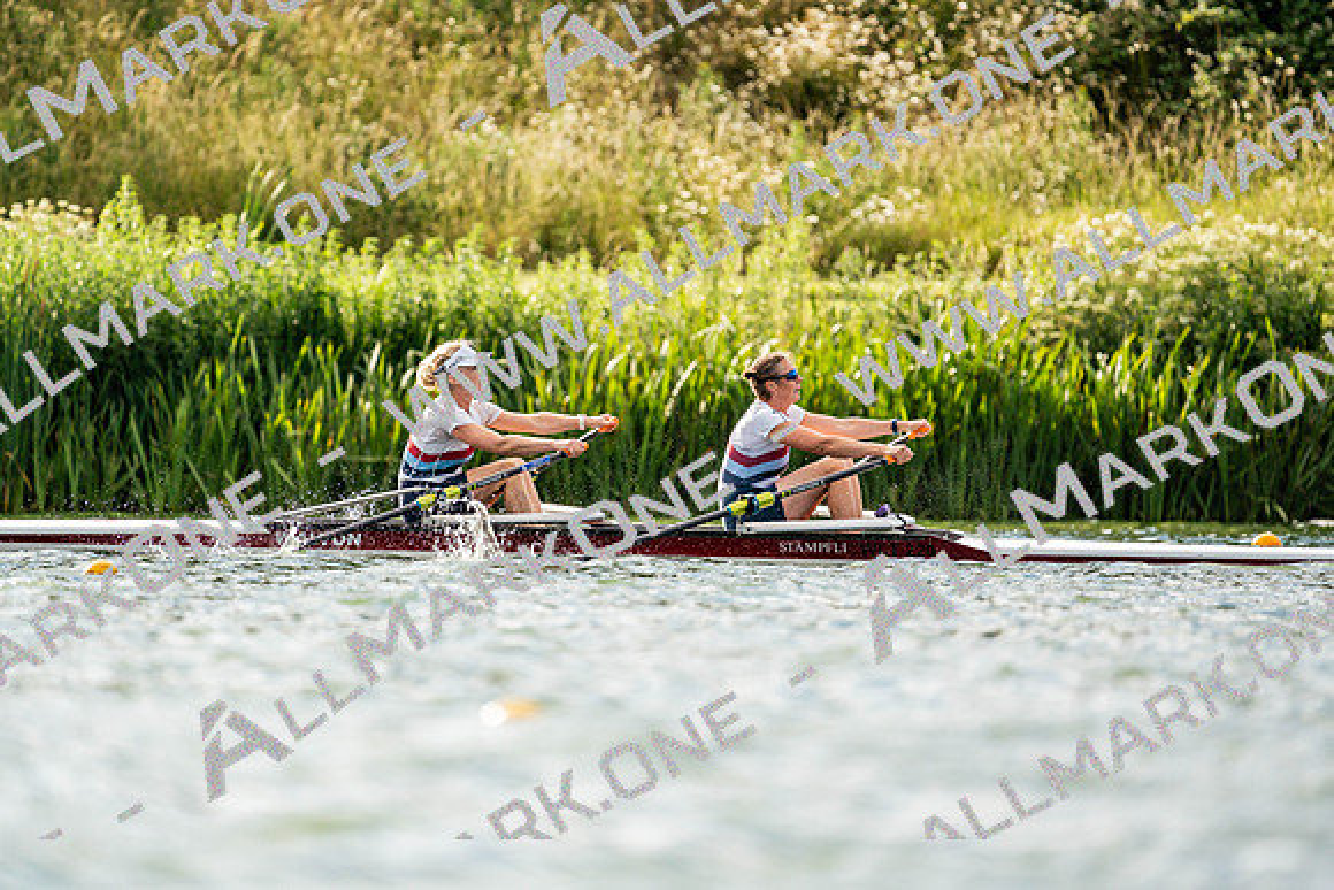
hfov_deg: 3.4
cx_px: 667
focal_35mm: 600
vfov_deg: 2.3
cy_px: 445
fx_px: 22237
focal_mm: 600
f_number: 6.3
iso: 400
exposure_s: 1/2000
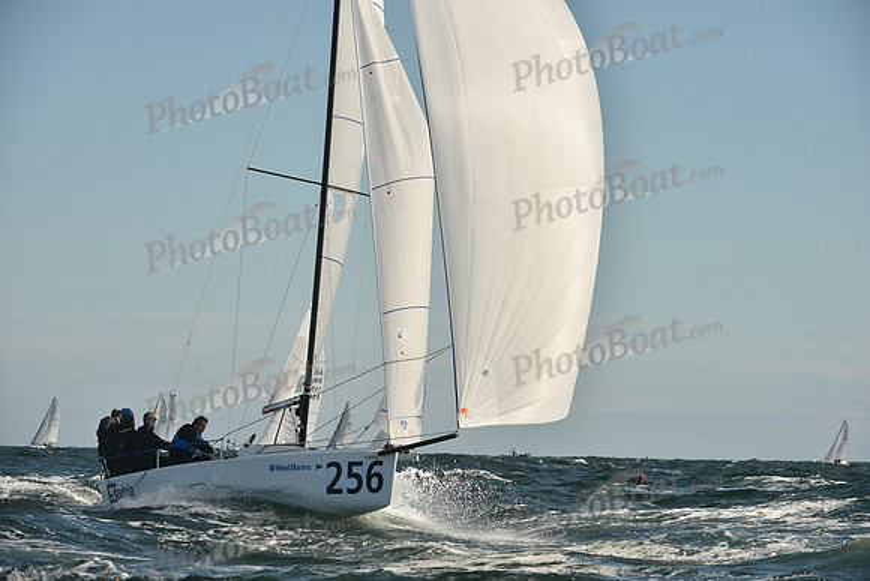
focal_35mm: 200
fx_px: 4834
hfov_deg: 10.3
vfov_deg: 6.9
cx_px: 435
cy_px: 290
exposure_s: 1/1000
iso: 250
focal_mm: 200
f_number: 8
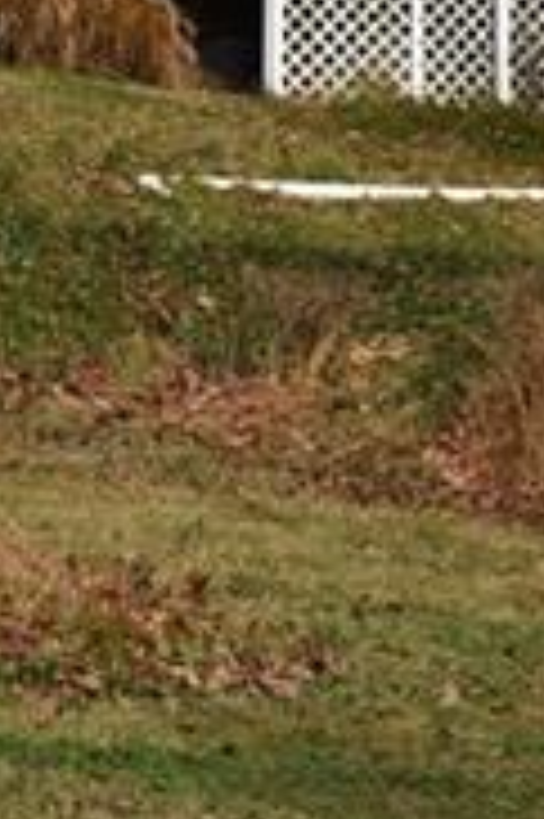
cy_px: -454
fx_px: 4882
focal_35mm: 215
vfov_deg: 9.3
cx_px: 490
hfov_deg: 6.4
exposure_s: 1/200
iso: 100
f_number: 10
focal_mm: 34
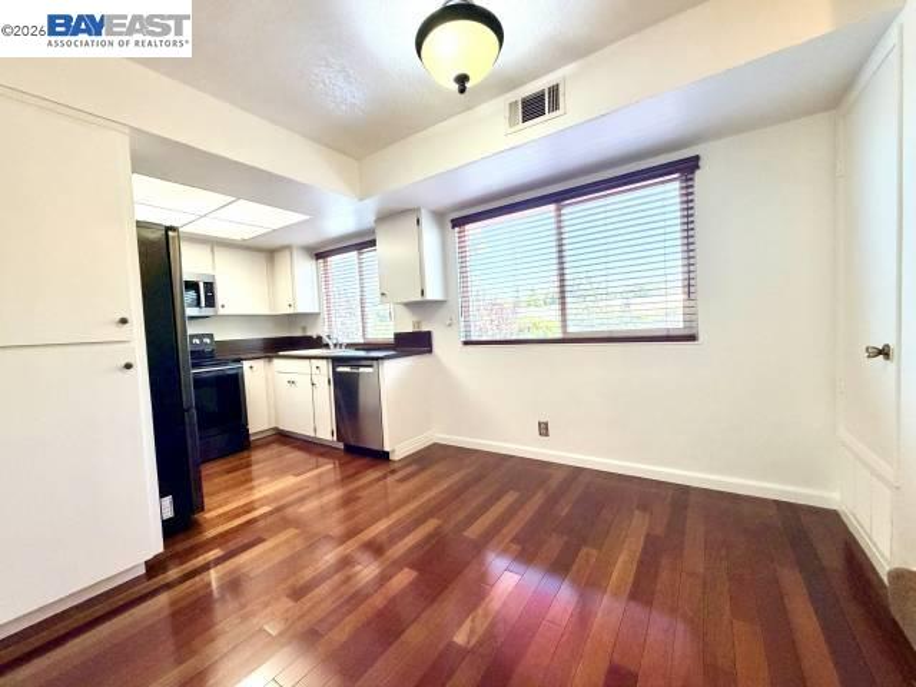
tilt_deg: -3.9
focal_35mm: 14
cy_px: 344
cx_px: 458
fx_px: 370
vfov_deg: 85.7
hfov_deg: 102.1
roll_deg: +2.8
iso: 250
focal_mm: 2.22
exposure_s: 1/120
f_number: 2.2
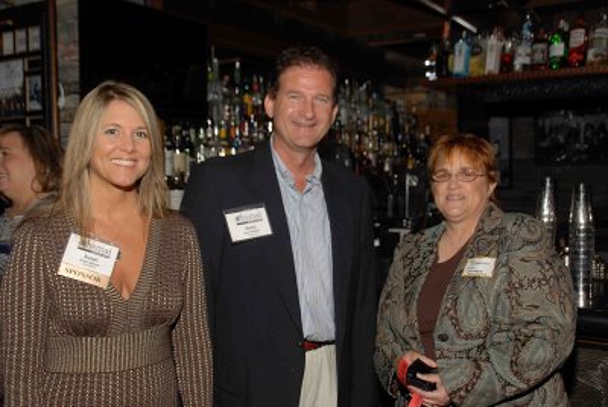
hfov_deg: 46.3
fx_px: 710
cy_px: 204
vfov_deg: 32.0
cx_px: 304
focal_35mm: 42
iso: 100
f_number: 5.6
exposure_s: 1/250
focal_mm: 28
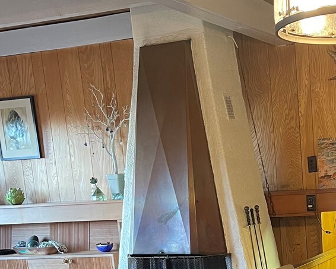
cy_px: 314
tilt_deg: -12.6
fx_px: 686
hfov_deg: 26.9
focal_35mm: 69
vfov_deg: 20.8
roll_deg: +3.6
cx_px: 279
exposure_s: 1/60
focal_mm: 5.1
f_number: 1.6
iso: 320
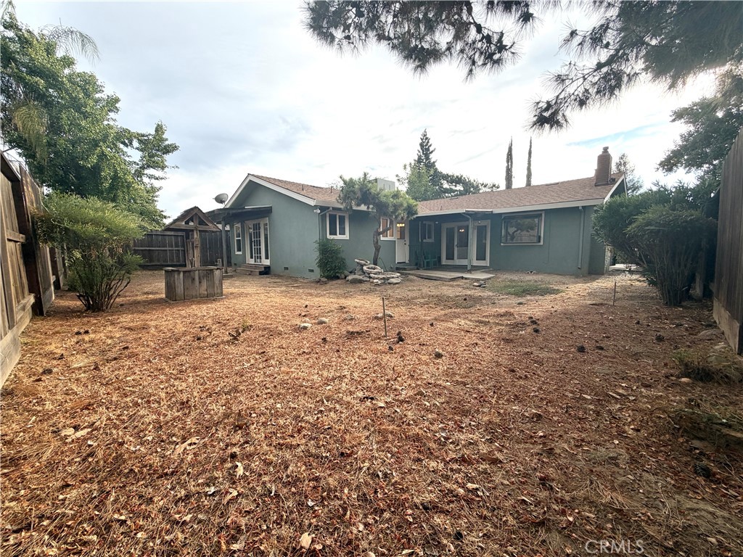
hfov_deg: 102.1
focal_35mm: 14
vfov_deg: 85.7
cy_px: 278
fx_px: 300
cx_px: 372
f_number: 2.2
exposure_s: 1/658
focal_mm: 2.22
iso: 40
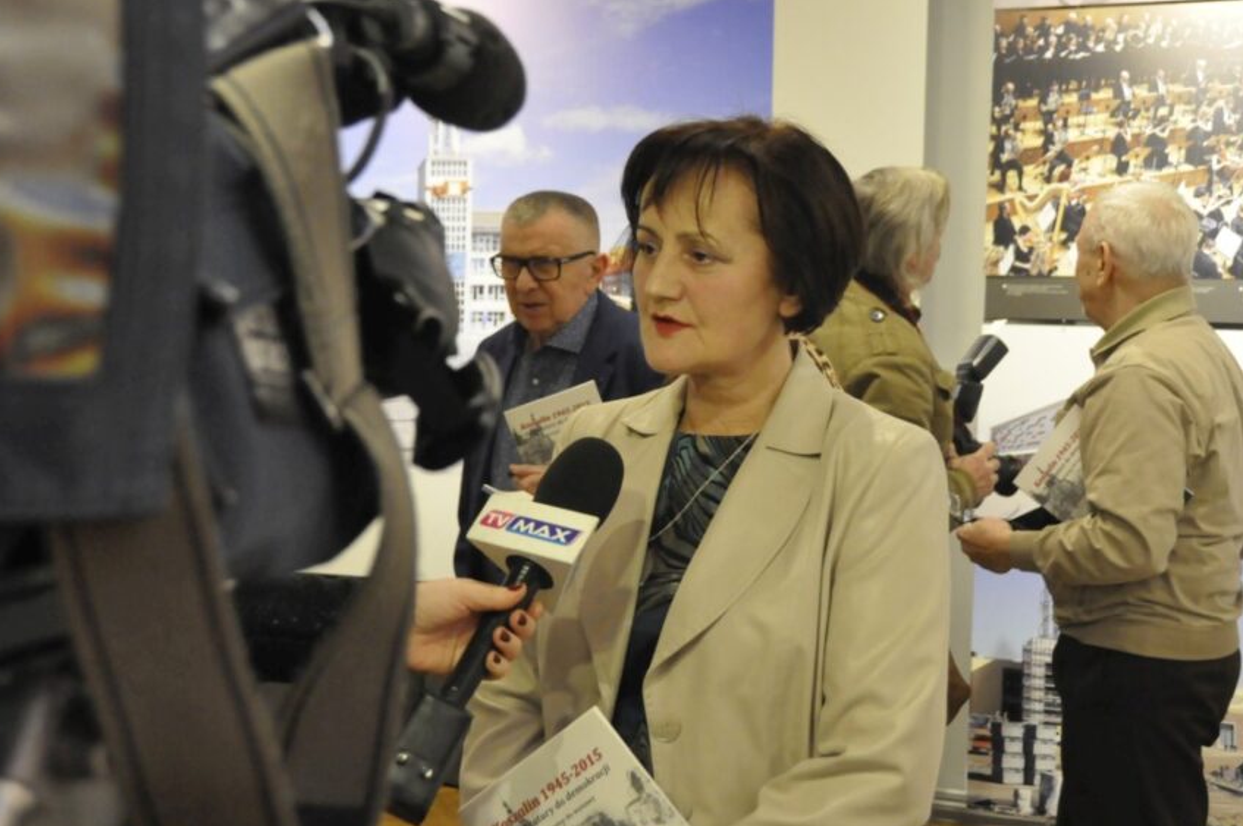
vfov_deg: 25.7
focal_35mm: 53
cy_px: 400
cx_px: 634
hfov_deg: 37.8
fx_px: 1815
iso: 3200
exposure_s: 1/125
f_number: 5.6
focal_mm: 29
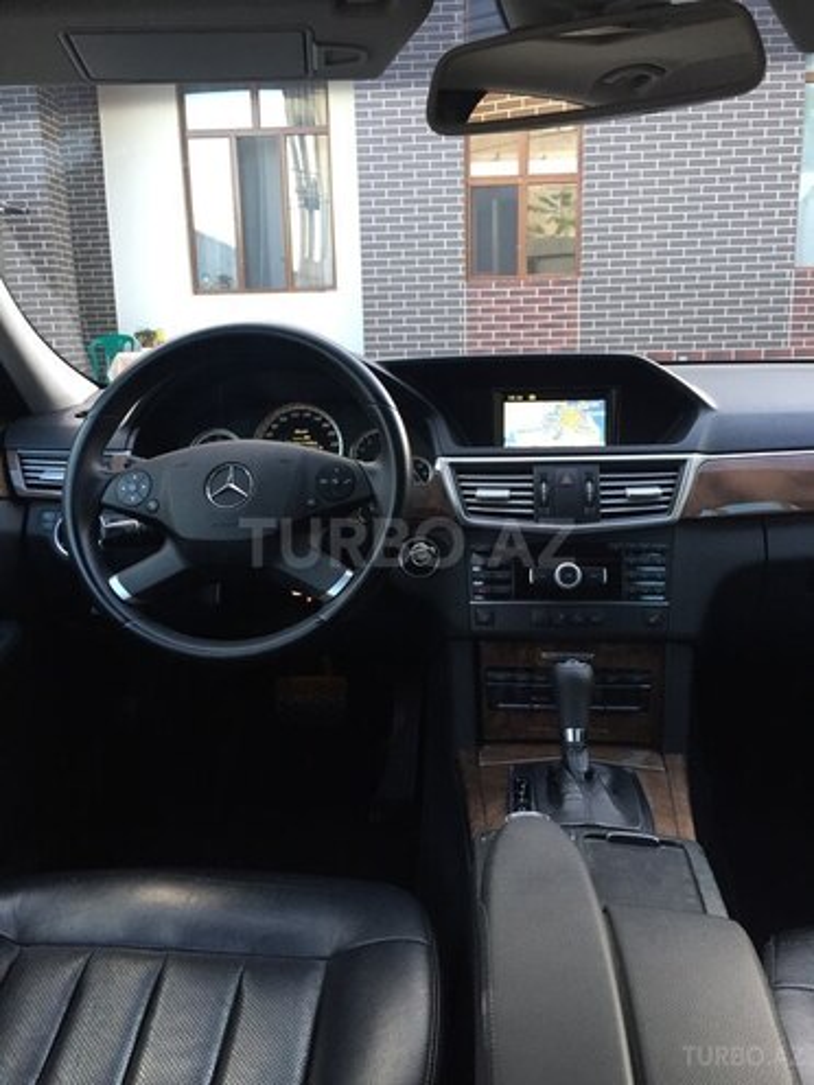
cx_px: 407
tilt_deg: -11.5
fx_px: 909
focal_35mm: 29
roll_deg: +1.0
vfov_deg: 61.7
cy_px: 542
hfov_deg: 48.2
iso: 64
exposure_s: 1/33
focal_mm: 4.15
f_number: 2.2
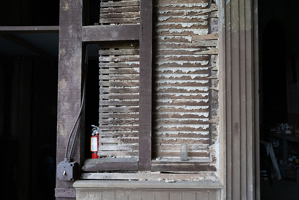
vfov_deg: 46.4
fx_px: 233
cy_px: 100
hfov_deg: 65.5
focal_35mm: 28
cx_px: 150
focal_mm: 28
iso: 6400
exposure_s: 1/250
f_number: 11
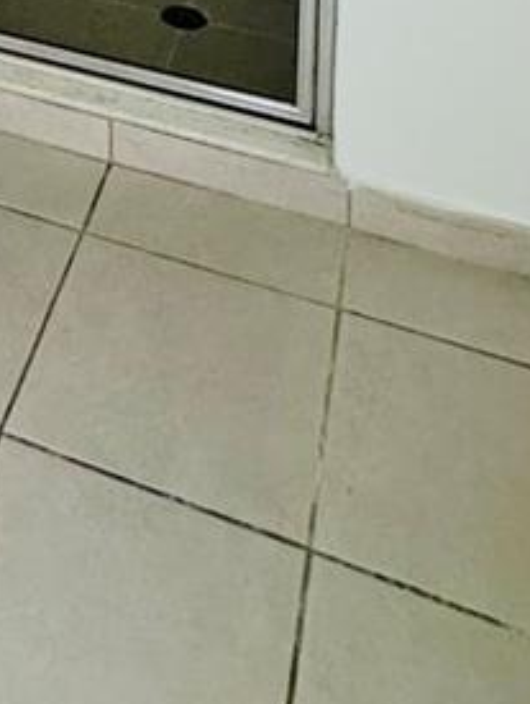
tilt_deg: -4.0
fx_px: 1242
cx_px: -95
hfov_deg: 22.3
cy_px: -568
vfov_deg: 21.1
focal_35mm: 61
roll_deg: +0.2
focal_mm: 2.22
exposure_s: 1/99
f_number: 2.2
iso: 250
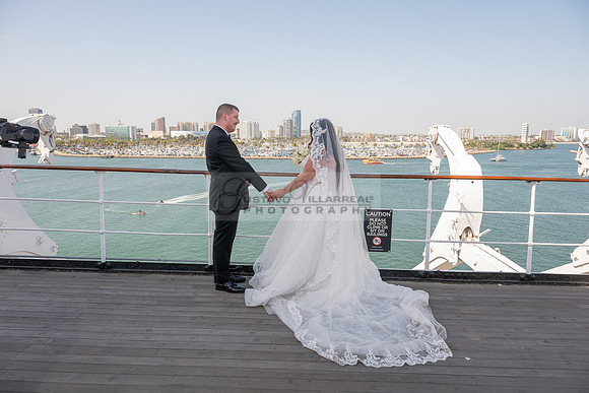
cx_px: 294
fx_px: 393
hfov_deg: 73.7
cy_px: 196
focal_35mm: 24
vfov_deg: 53.2
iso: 200
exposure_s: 1/200
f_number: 9
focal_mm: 24
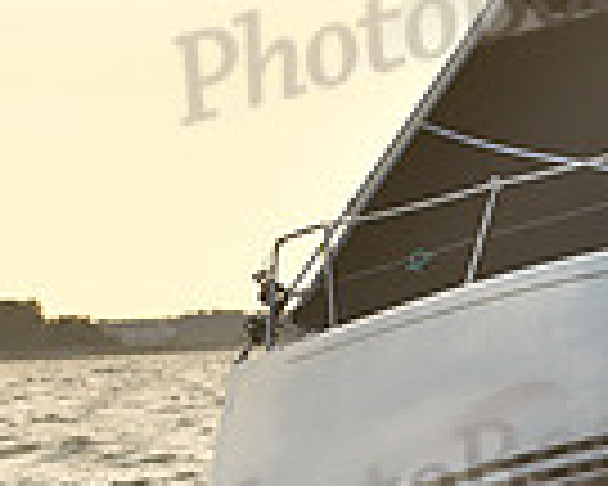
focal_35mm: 394
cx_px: 1045
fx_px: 7090
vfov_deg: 3.9
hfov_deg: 4.9
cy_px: 178
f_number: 5.6
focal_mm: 98
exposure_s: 1/640
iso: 250
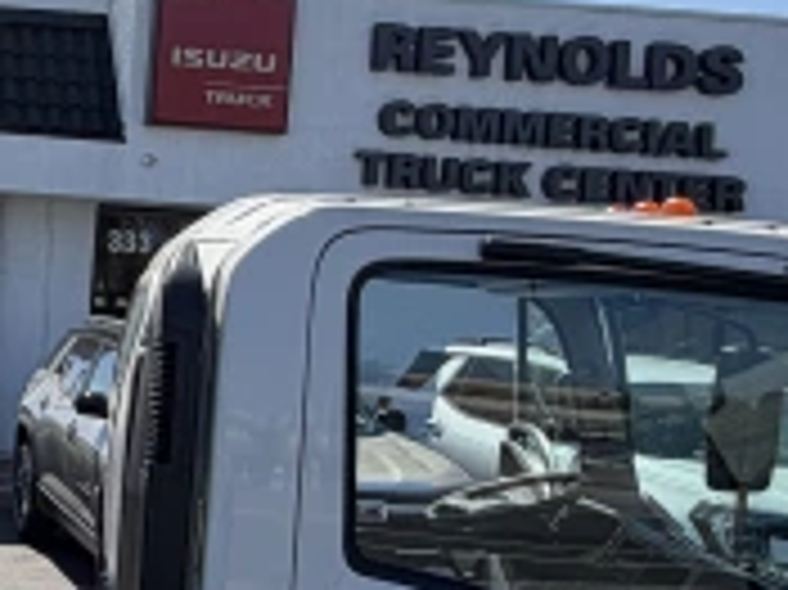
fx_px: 1456
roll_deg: -3.5
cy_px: 275
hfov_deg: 25.7
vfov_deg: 22.9
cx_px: -252
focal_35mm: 64
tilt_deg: +1.8
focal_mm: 2.22
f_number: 2.2
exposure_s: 1/789
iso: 20
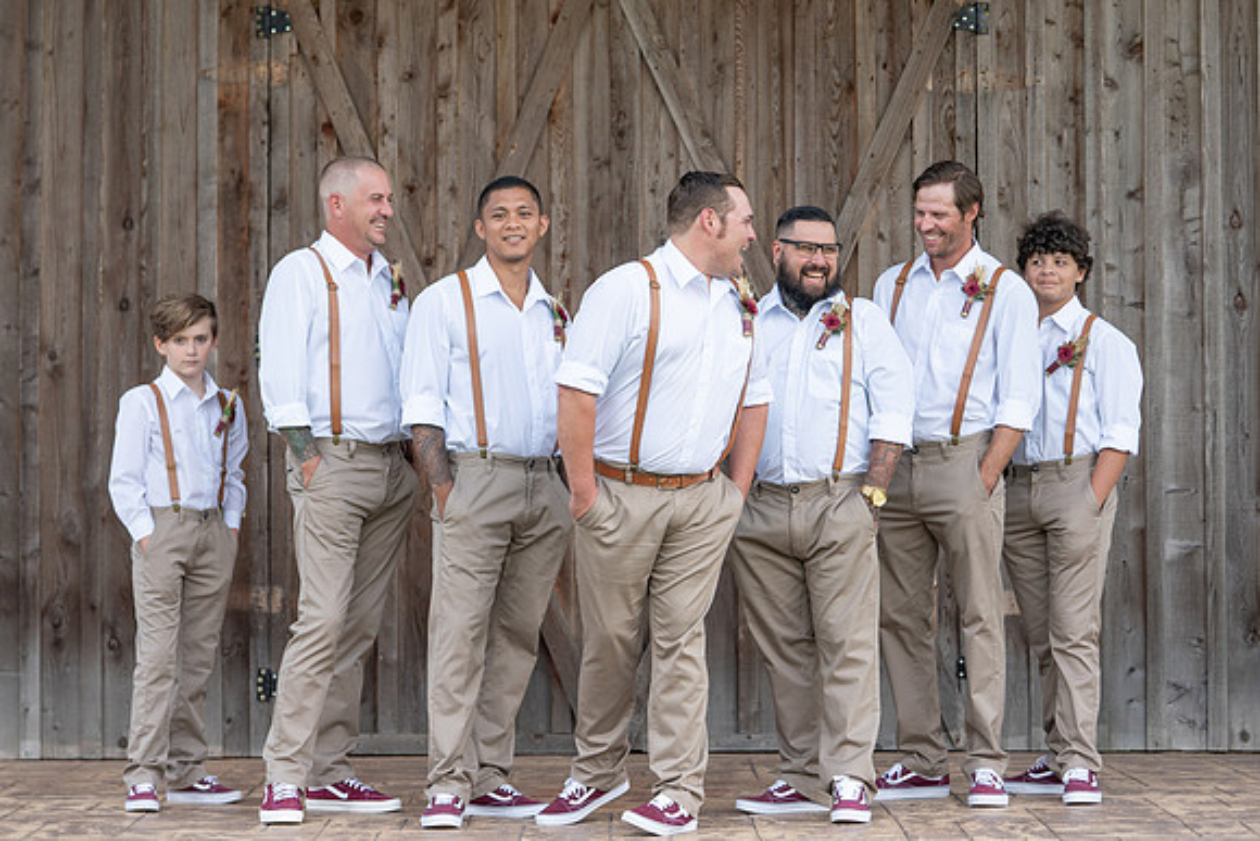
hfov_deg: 19.8
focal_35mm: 103
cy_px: 367
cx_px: 653
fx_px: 3601
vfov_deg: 13.3
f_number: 4
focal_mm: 90
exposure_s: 1/250
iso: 125
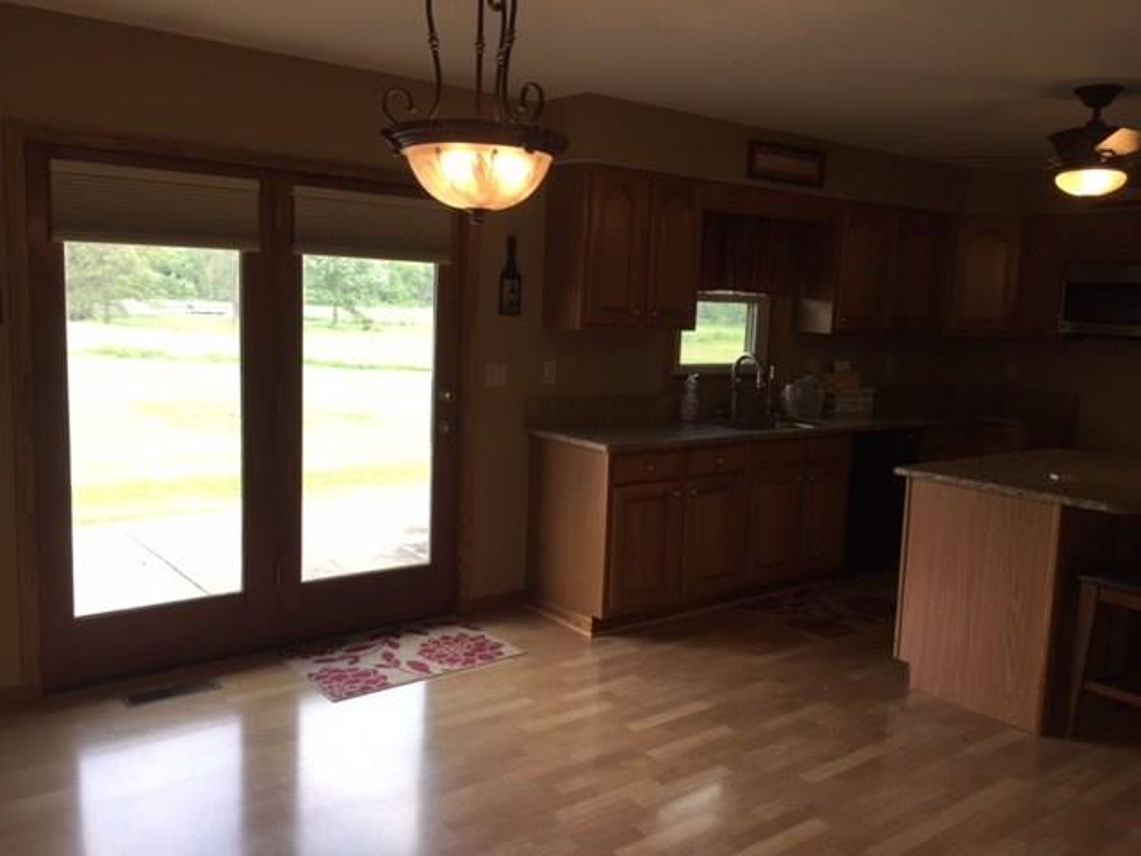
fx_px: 956
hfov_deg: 61.7
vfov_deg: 48.2
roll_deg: -2.8
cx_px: 570
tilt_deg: -8.6
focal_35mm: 29
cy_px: 428
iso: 32
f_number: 2.2
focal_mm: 4.15
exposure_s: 1/120
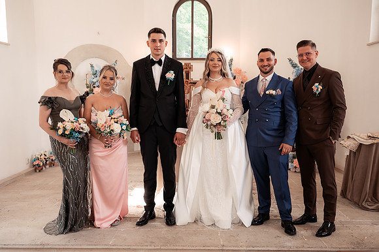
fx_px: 320
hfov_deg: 61.2
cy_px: 133
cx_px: 187
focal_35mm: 30
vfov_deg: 43.0
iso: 1600
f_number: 3.5
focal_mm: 28
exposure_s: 1/200
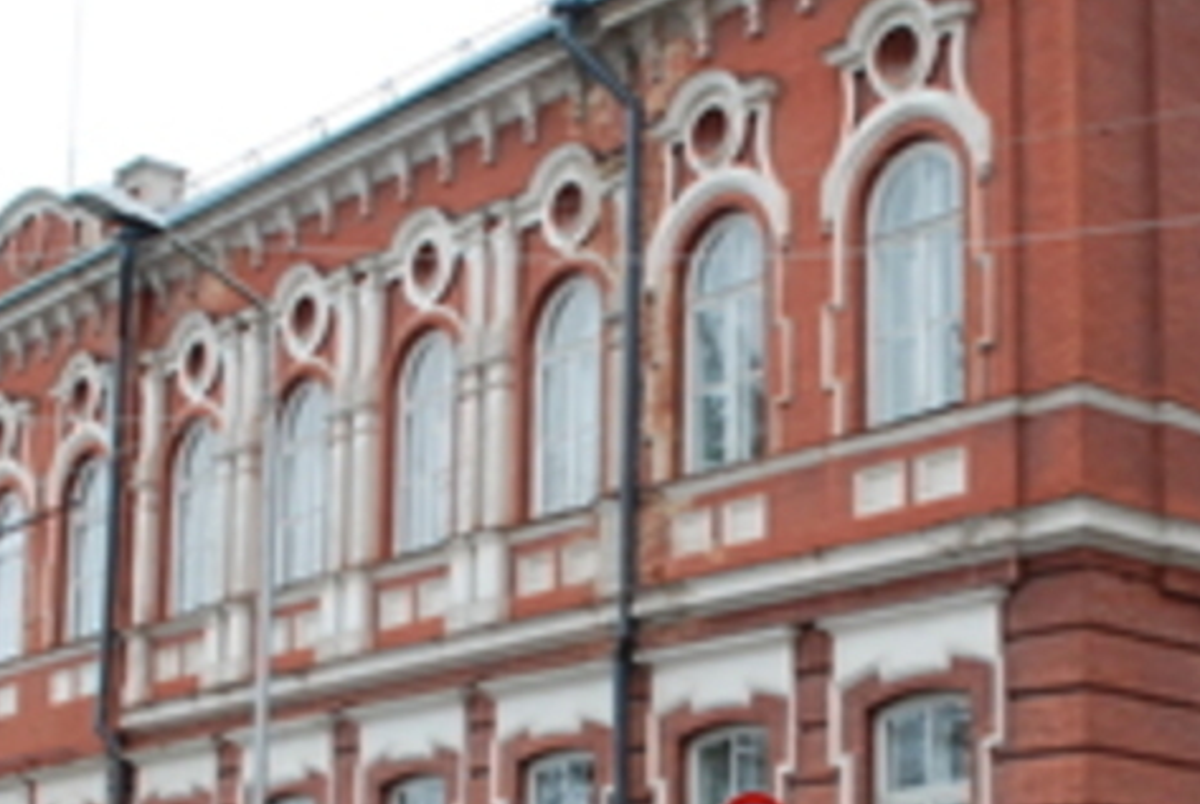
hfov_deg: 27.6
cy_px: 789
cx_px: 743
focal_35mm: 73
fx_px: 2437
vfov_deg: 18.3
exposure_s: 1/180
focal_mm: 18
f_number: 6.7
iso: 1000
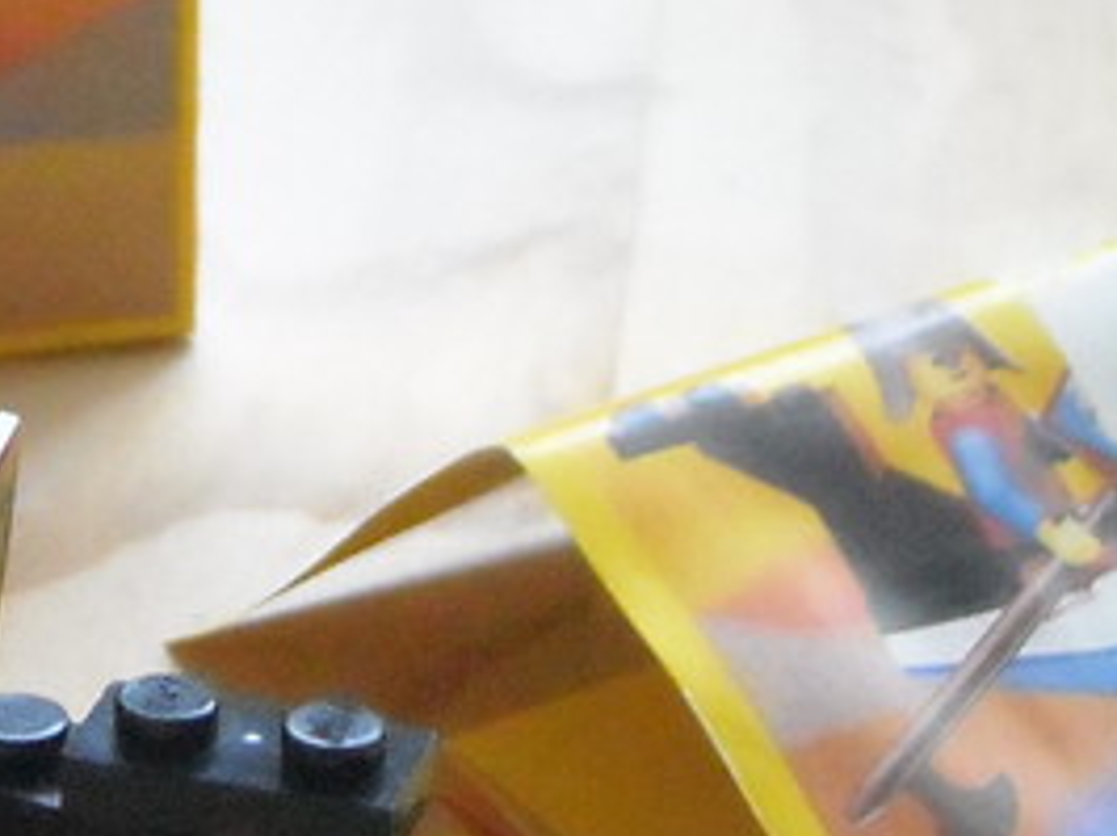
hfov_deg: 10.7
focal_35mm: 183
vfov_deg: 8.1
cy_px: 477
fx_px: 5900
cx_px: 0
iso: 800
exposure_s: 1/67
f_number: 3.3
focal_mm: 8.85
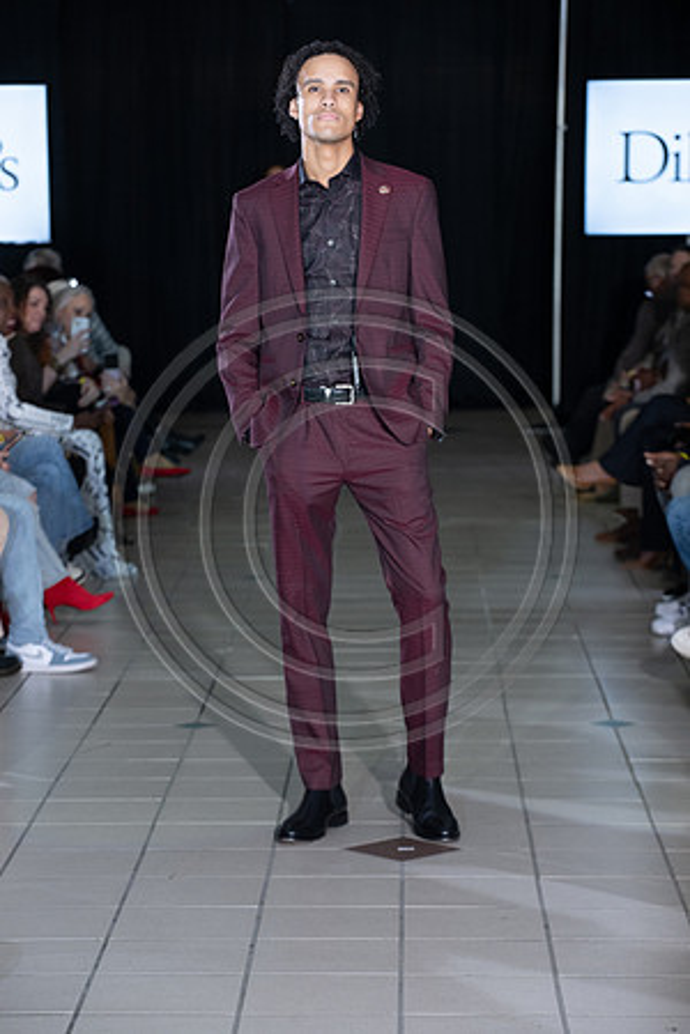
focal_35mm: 110
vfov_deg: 18.6
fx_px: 3162
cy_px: 517
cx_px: 345
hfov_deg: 12.5
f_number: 5
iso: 1250
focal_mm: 110
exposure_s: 1/160
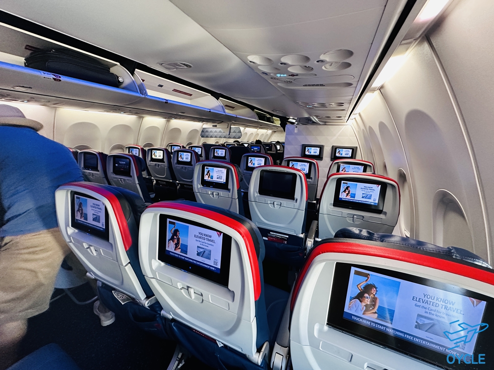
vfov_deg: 85.7
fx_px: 200
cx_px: 247
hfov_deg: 102.1
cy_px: 185
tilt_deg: -16.4
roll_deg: -2.1
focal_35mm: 14
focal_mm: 2.22
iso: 400
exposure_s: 1/56
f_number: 2.2
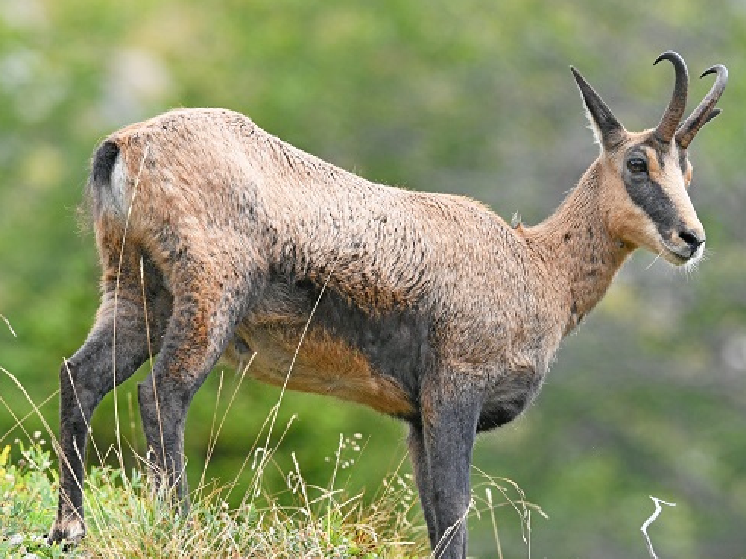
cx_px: 492
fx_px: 18982
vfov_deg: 1.7
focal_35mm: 881
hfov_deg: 2.3
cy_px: 302
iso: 1600
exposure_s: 1/500
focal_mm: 600
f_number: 8
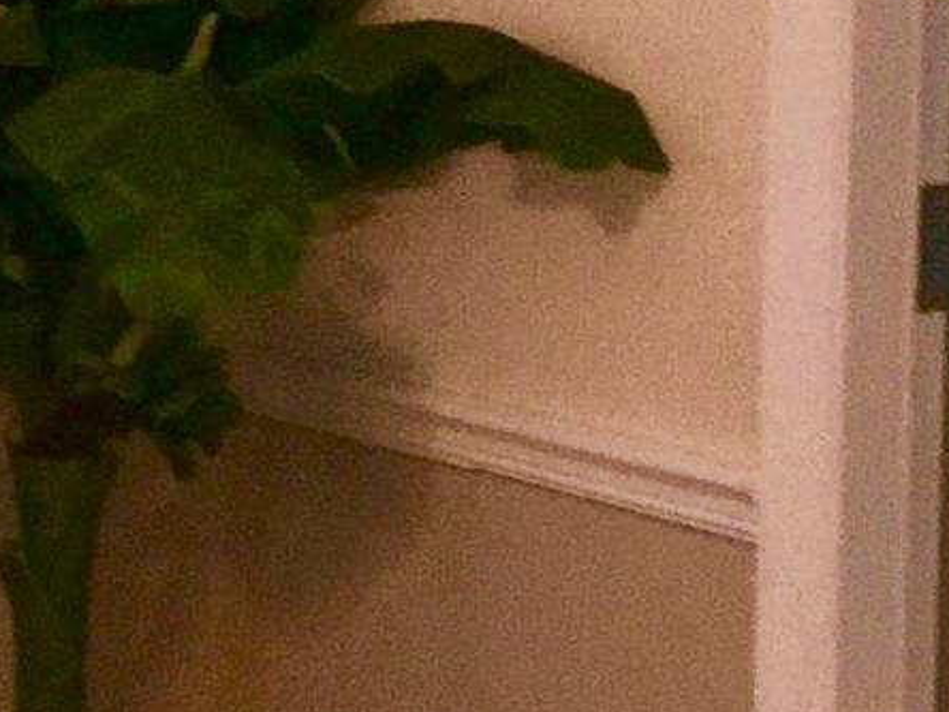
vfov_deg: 7.6
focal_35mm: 196
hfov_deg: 9.1
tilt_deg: -7.8
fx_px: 5373
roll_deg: +1.8
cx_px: -1261
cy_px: 64
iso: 32
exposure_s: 1/62
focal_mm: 4.15
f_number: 2.2
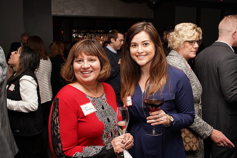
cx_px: 118
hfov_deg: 54.4
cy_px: 79
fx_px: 230
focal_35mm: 35
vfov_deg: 37.9
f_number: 5
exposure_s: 1/160
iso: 1000
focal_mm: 35
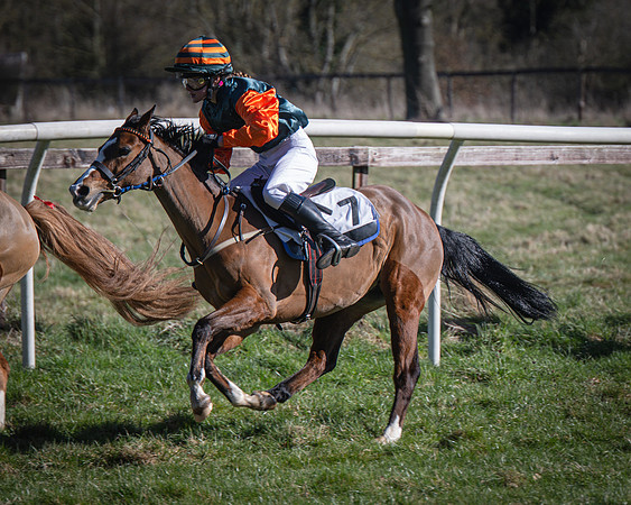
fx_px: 5983
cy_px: 189
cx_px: 478
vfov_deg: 4.8
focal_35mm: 320
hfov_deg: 6.0
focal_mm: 140
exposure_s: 1/1000
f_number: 4
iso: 125
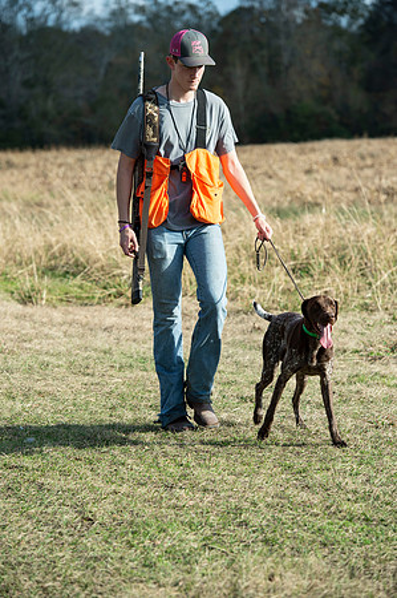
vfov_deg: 15.2
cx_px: 198
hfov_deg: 10.1
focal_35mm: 135
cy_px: 299
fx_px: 2238
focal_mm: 135
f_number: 5.6
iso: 125
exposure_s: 1/500
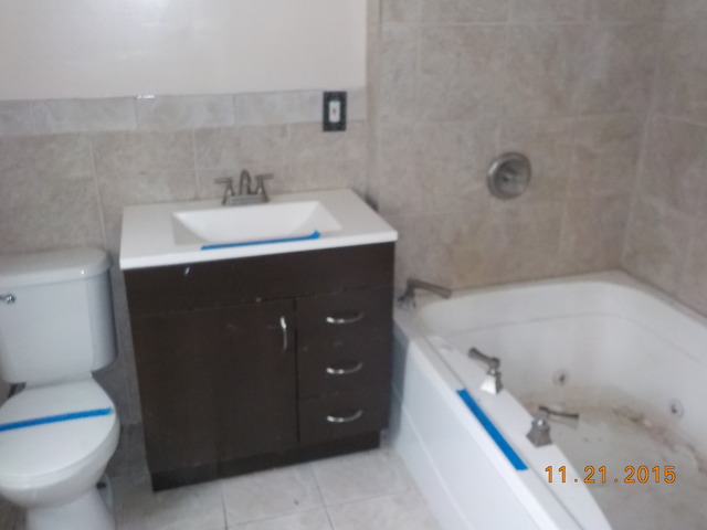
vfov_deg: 46.8
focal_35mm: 30
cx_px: 354
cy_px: 265
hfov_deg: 60.0
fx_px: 613
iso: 560
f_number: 3.3
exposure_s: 1/15
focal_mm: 4.1
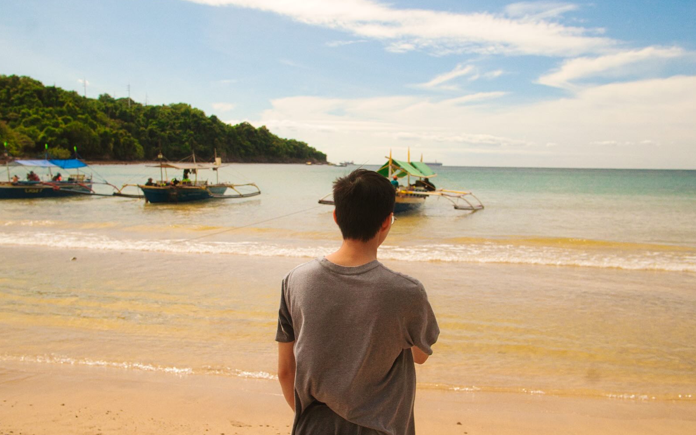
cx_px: 349
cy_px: 230
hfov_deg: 52.7
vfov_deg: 34.4
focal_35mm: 37
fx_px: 702
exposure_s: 1/3200
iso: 3200
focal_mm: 24
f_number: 5.6
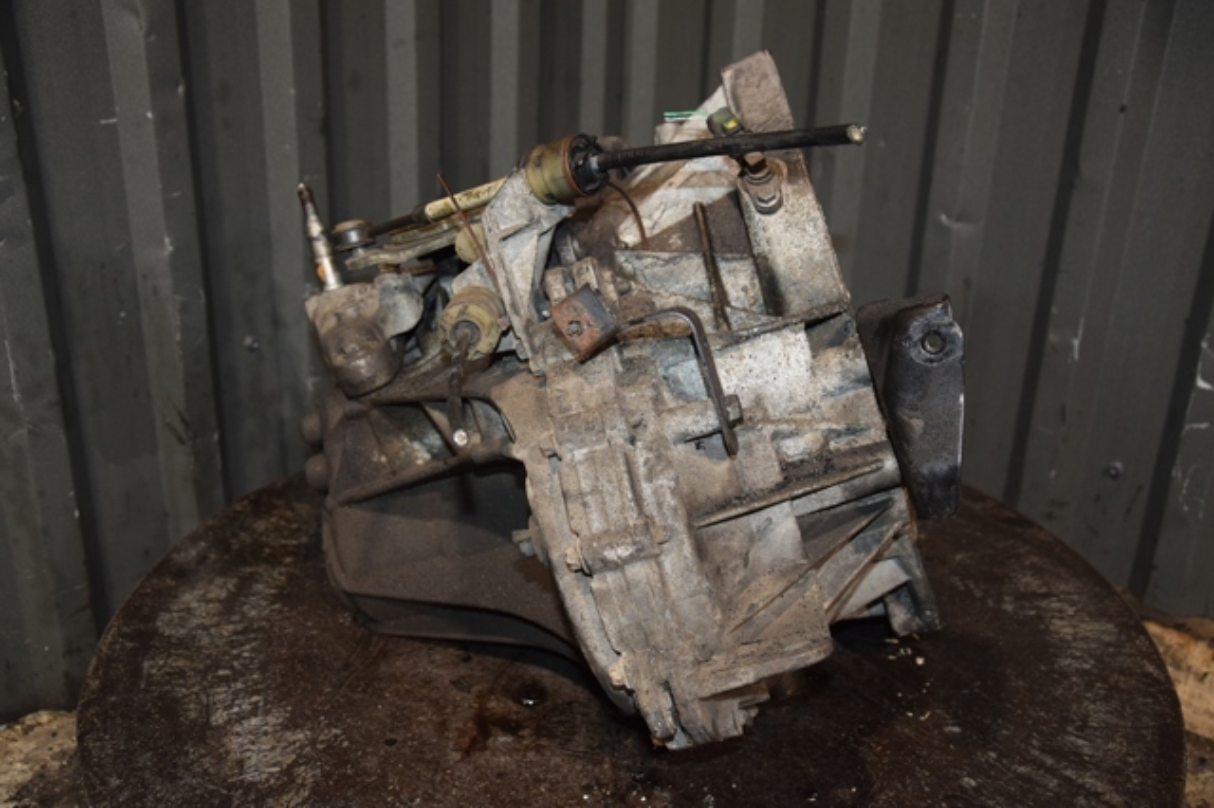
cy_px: 404
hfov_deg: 51.3
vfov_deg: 35.5
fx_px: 1264
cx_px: 607
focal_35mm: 38
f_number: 5
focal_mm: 25
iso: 800
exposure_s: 1/60
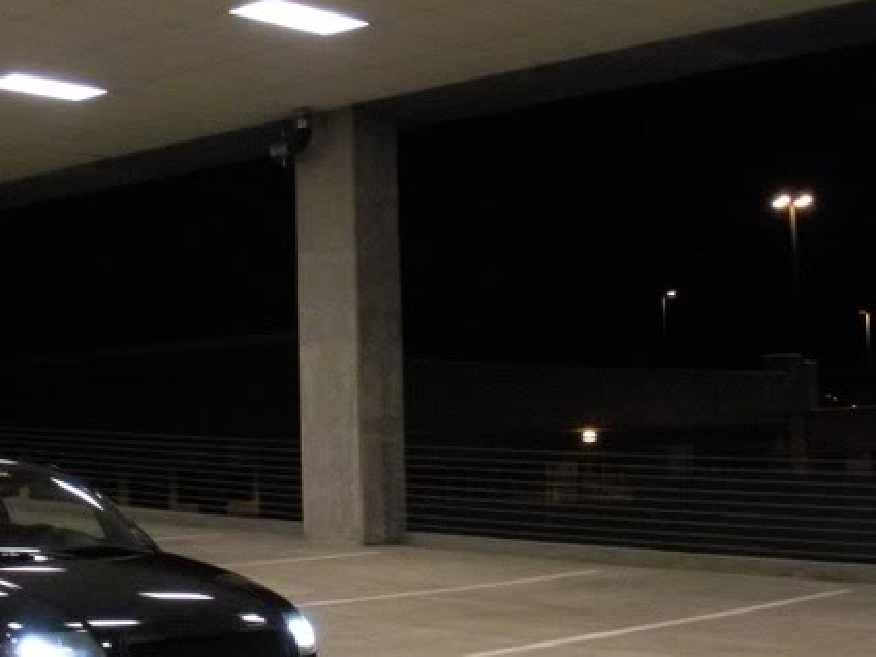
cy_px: 260
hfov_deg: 28.6
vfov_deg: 21.6
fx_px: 1721
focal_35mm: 68
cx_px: 430
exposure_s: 1/56.2
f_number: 3.5
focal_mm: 6.3
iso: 400
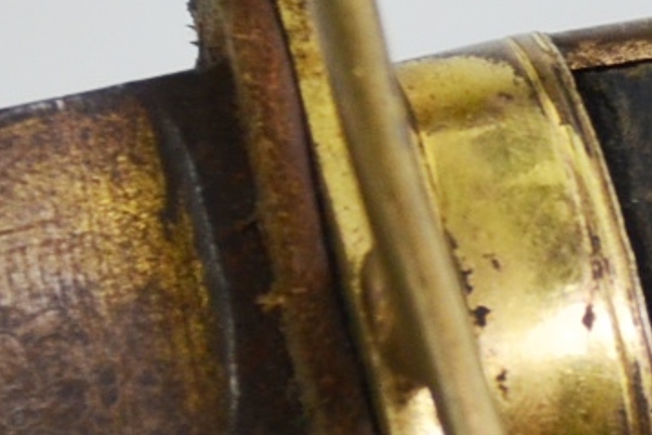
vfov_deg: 2.2
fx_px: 11577
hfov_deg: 3.2
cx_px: 1350
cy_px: 439
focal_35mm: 639
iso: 400
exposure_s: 1/320
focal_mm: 62
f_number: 5
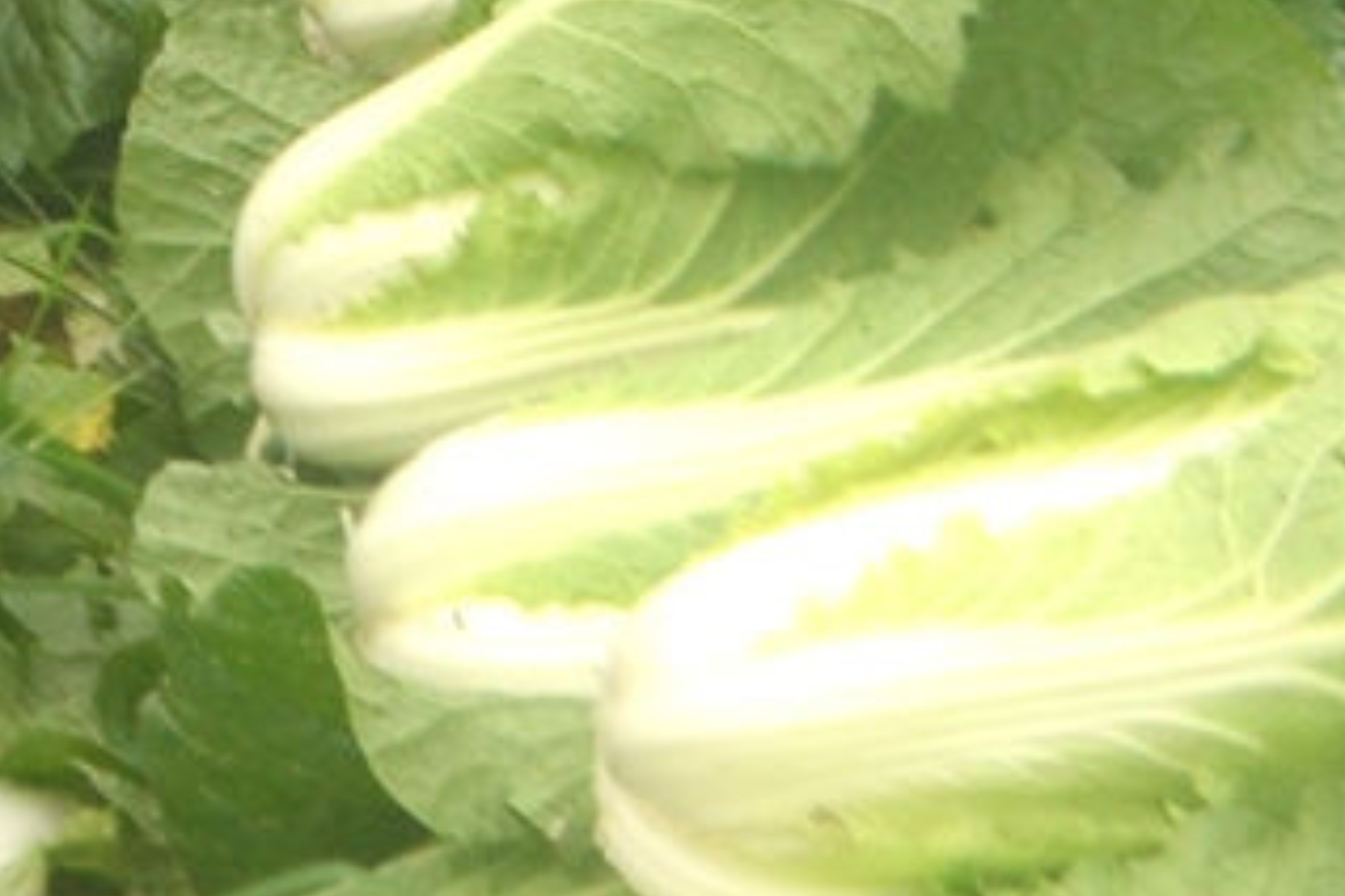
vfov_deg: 6.8
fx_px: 7210
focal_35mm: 193
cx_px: -2440
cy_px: -1171
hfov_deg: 9.0
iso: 400
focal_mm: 20
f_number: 5
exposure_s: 1/1250
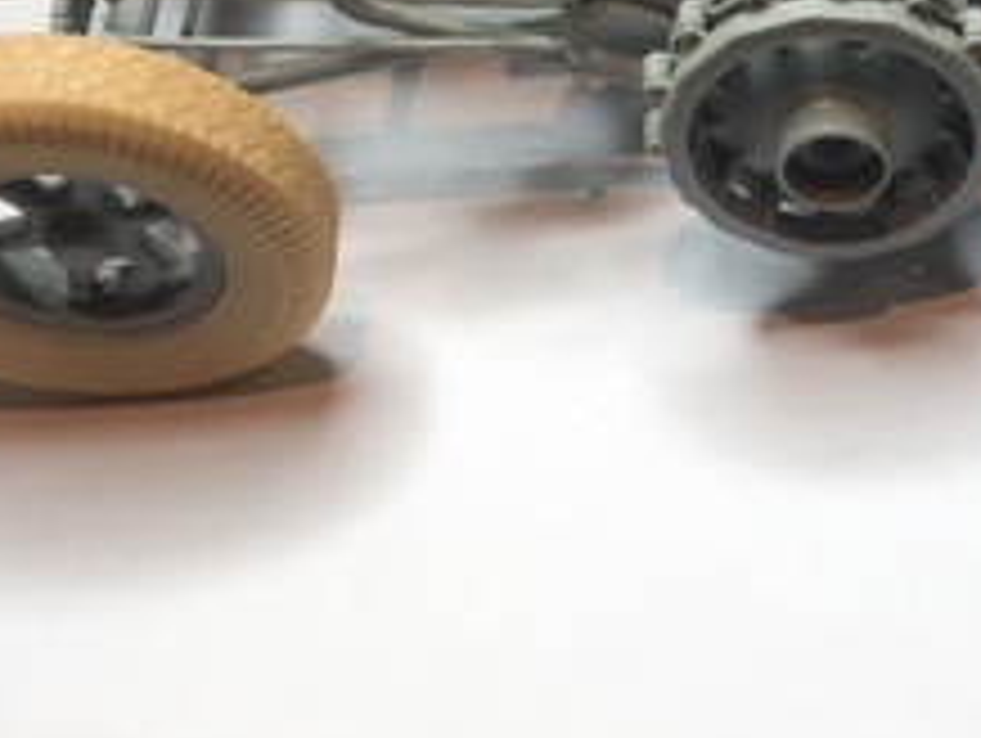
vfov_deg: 17.4
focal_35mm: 85
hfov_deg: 21.3
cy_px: 360
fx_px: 2412
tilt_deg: -50.0
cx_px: 1184
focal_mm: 4.15
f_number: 2.2
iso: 32
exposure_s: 1/33
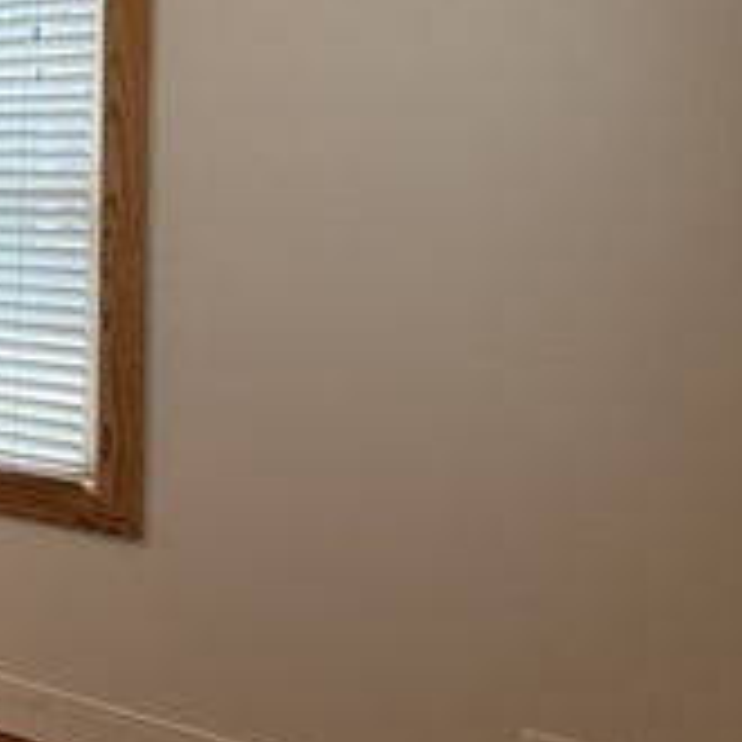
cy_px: 189
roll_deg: -0.1
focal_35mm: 48
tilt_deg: -2.3
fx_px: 1164
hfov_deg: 21.6
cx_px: -612
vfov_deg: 34.6
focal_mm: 2.22
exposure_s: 1/120
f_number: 2.2
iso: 100
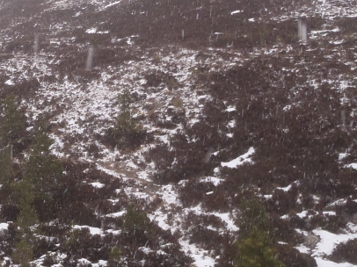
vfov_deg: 19.9
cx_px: -55
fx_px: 763
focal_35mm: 74
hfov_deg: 24.2
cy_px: 119
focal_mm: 5
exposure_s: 1/160
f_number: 4.5
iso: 80
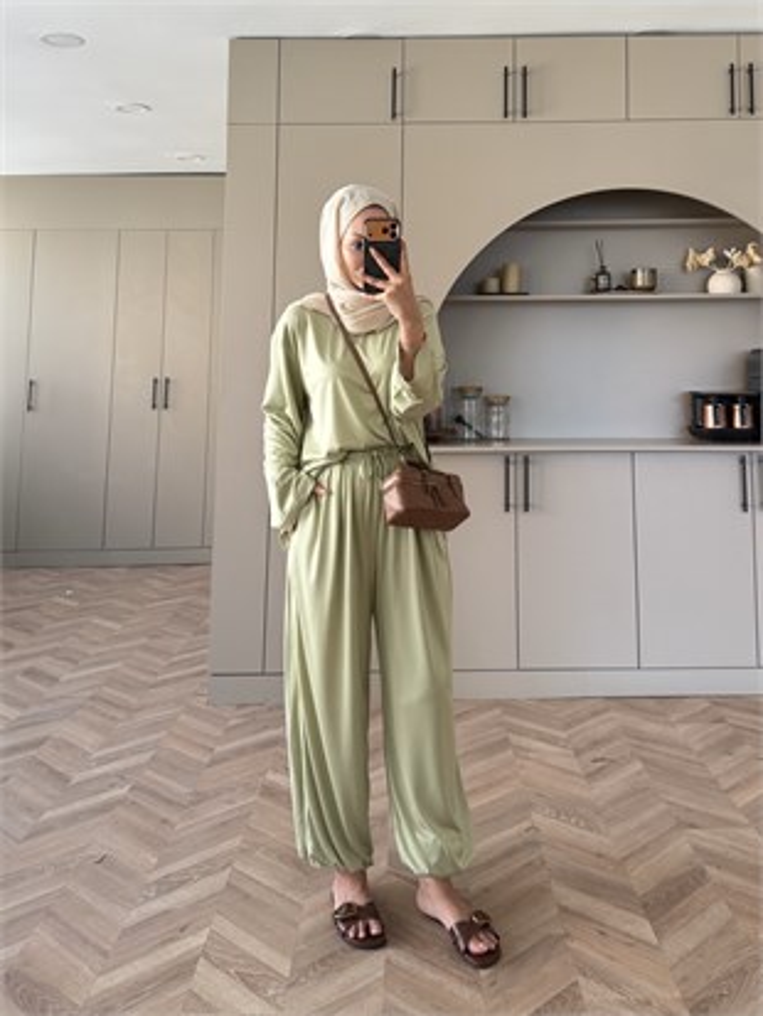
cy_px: 508
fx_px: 705
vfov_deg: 71.6
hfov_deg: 56.8
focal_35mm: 24
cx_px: 382
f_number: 1.78
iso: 160
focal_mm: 6.76
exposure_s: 1/121
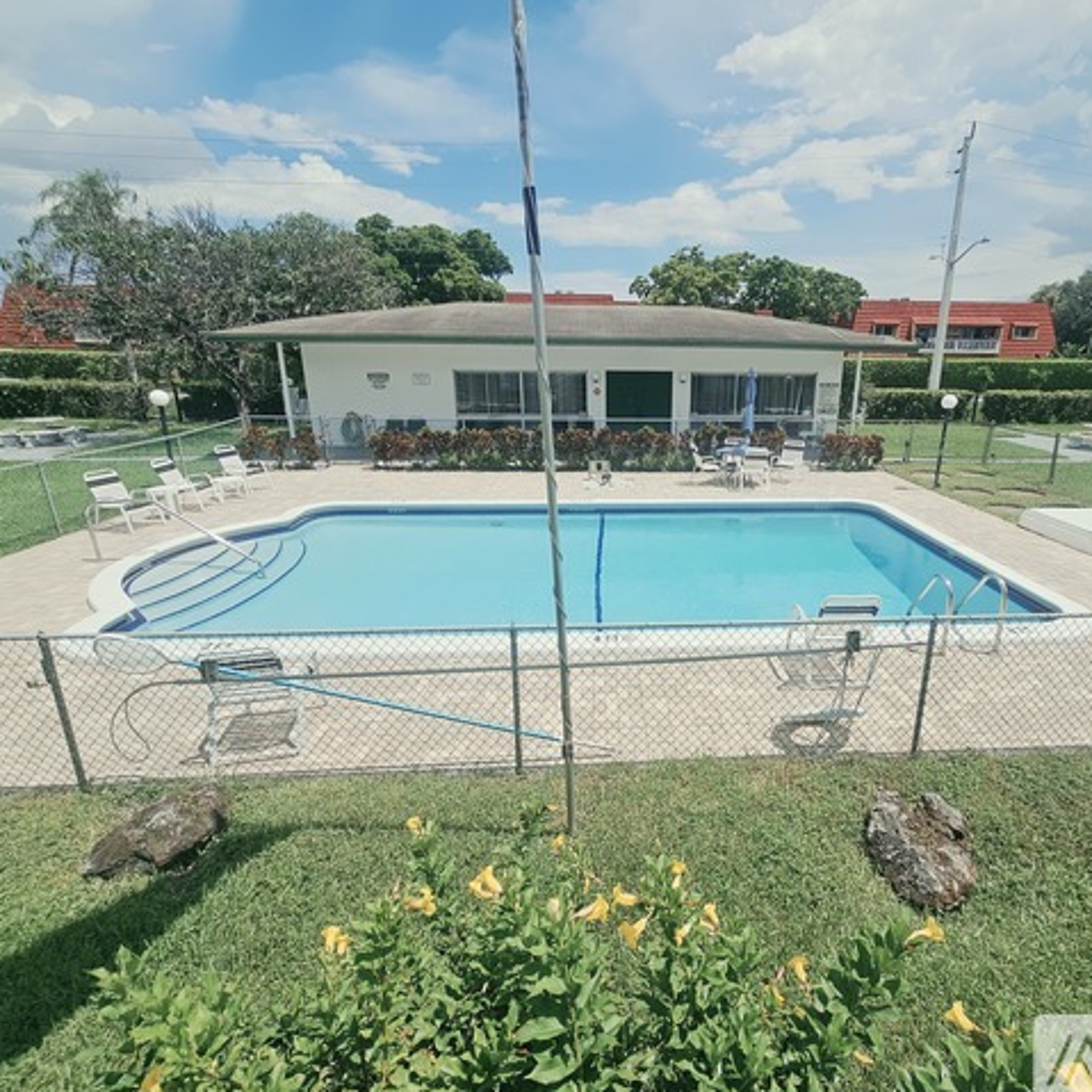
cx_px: 642
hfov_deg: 86.6
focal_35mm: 16
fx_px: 571
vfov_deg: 87.4
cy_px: 536
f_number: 2.2
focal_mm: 2.2
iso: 50
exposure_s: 1/5116
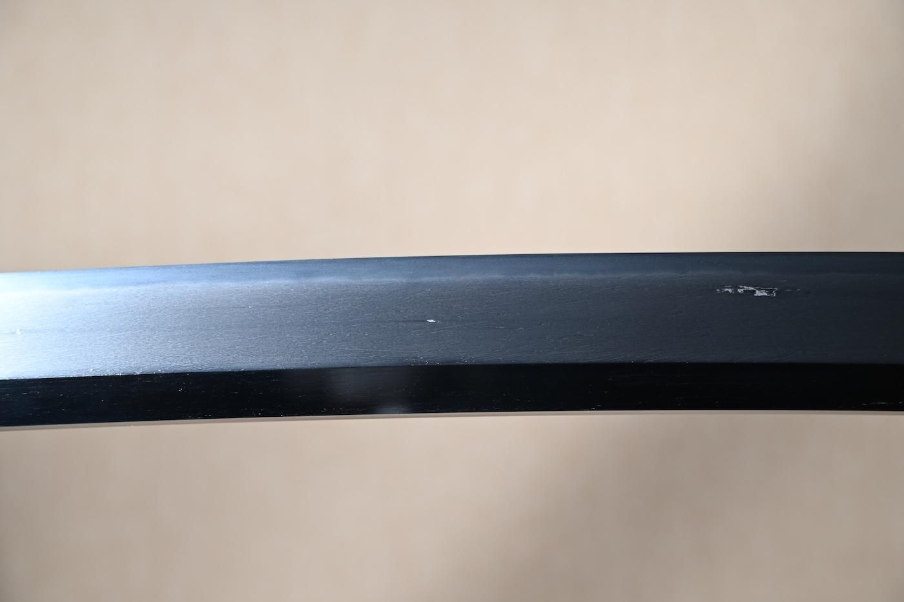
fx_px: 1770
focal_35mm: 70
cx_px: 452
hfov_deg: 28.7
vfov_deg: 19.3
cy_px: 301
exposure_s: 1
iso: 100
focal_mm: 47
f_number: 4.8
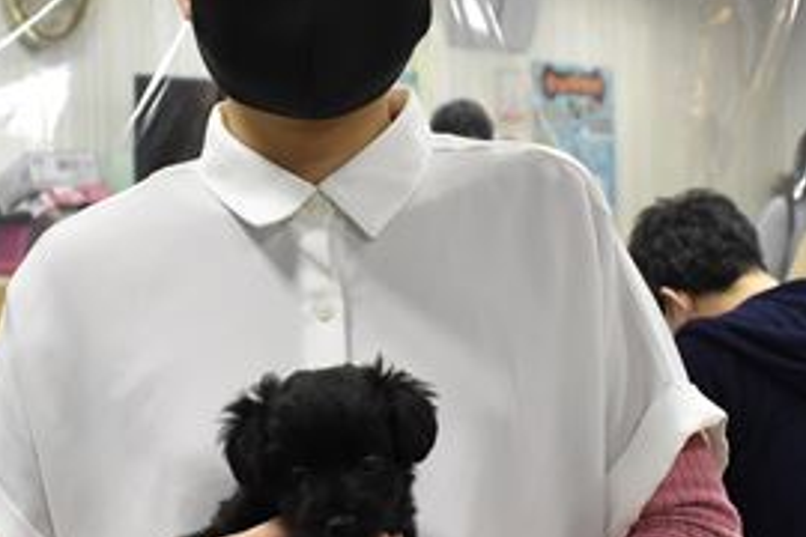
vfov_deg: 22.6
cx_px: 304
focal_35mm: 60
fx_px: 1343
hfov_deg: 33.2
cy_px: 239
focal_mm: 18
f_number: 5.6
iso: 1600
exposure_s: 1/125
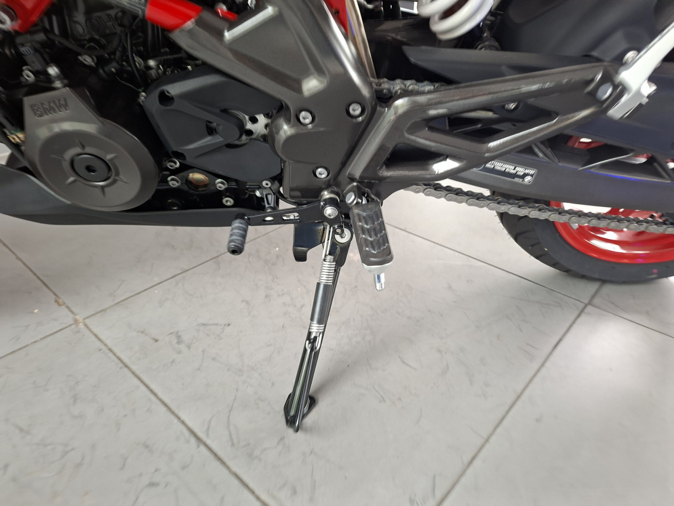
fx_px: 448
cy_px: 253
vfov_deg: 58.9
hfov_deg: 73.9
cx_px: 337
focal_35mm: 23
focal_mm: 5.54
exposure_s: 1/24
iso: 400
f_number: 1.8
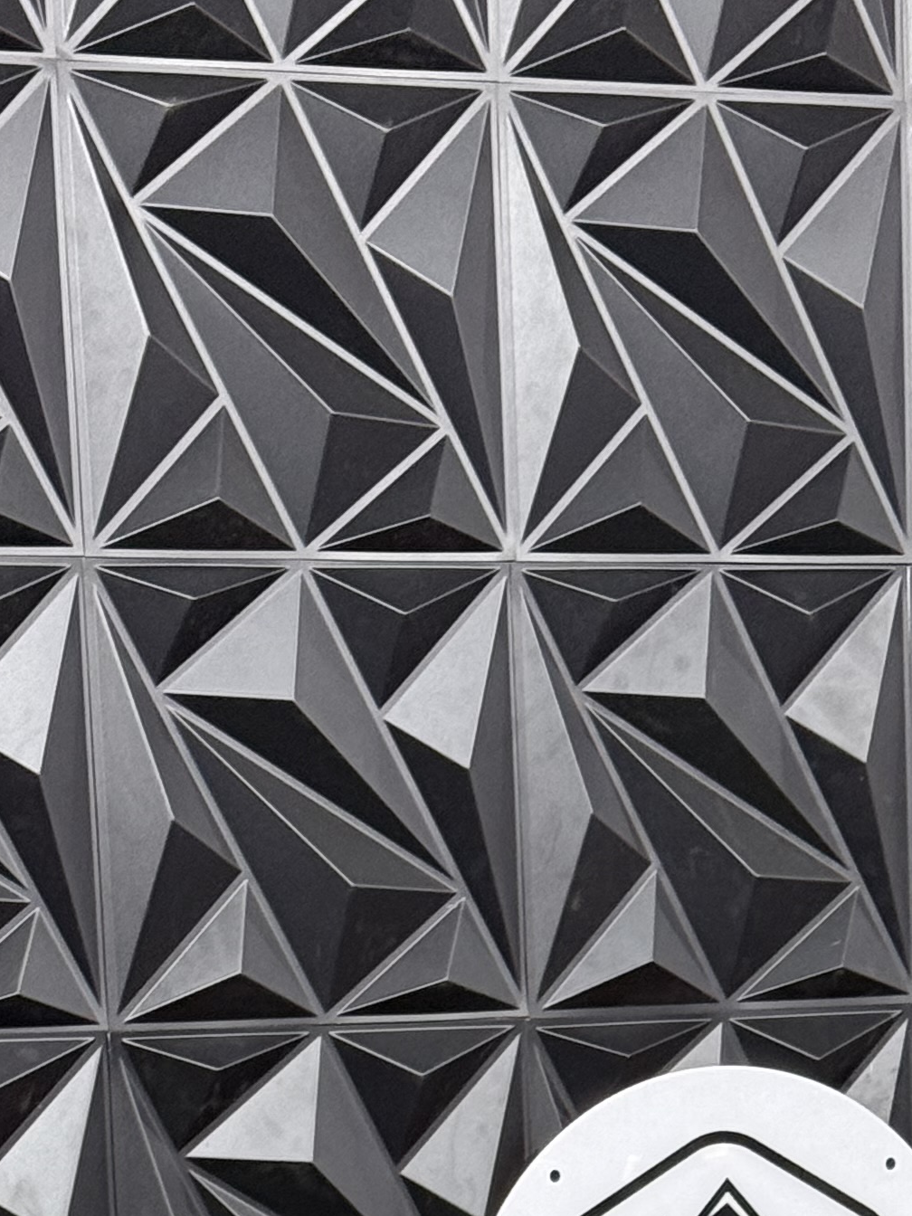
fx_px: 5058
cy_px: 1778
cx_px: 799
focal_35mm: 144
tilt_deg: -8.5
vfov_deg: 13.0
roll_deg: +1.3
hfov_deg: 10.3
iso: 200
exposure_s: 1/60
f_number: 1.78
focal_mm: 6.76
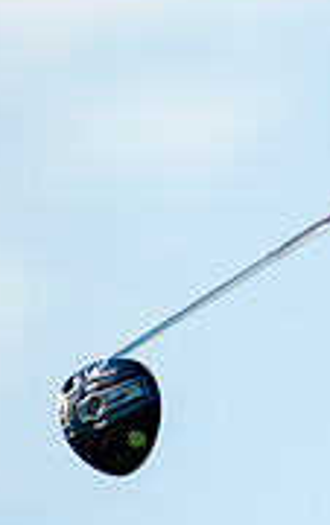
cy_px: 239
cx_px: 824
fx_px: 14114
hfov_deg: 1.3
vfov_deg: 2.1
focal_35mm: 984
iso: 500
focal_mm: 300
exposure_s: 1/4000
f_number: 7.1
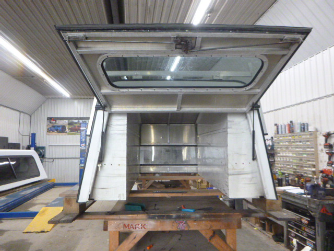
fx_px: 241
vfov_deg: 54.9
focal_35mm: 25
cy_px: 126
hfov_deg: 69.4
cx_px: 167
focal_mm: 4.5
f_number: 3.9
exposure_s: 1/50
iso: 800
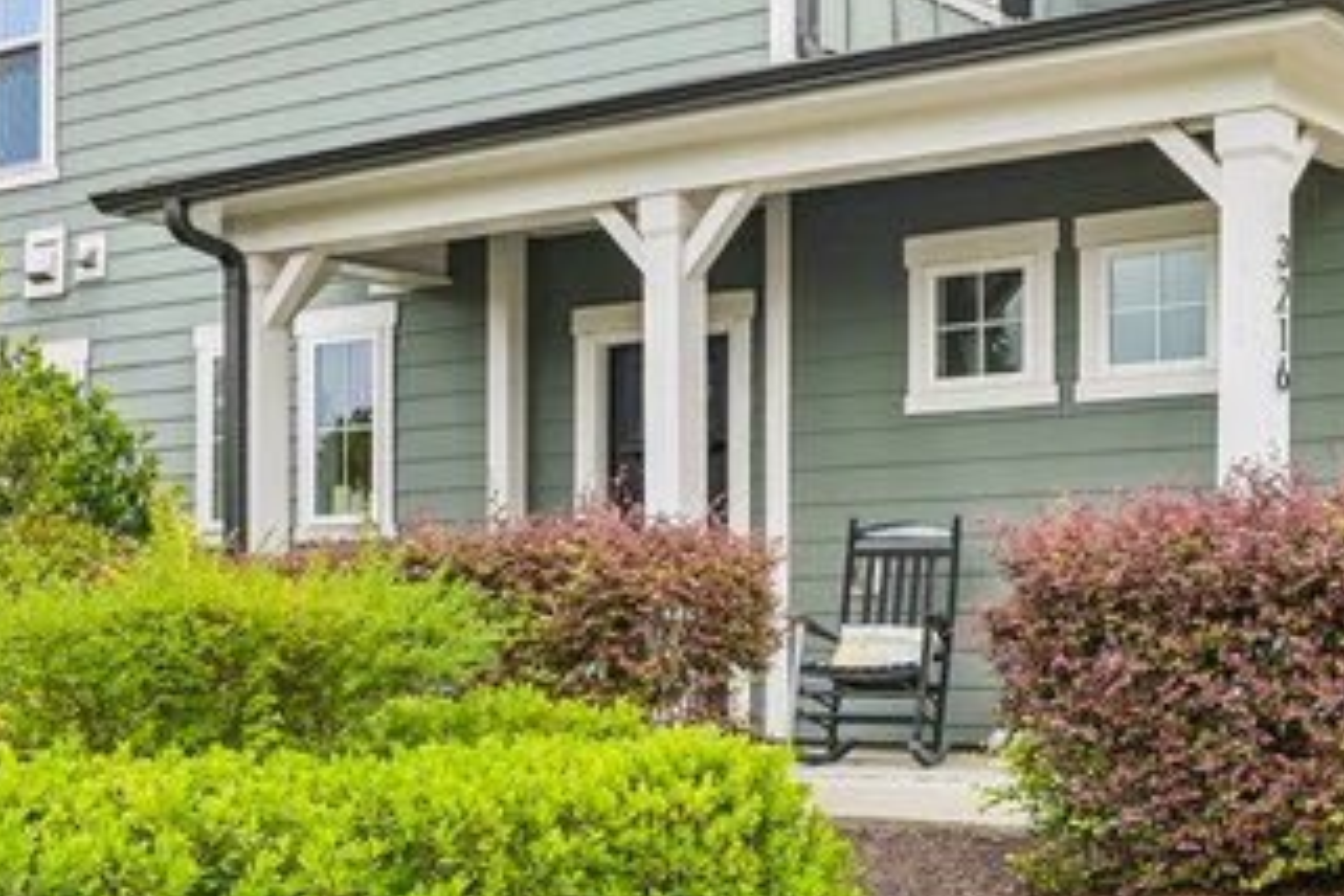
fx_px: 2091
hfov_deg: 35.3
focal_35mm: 56
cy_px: -8
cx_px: 883
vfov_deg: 23.2
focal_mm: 24
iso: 200
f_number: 9
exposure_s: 1/160
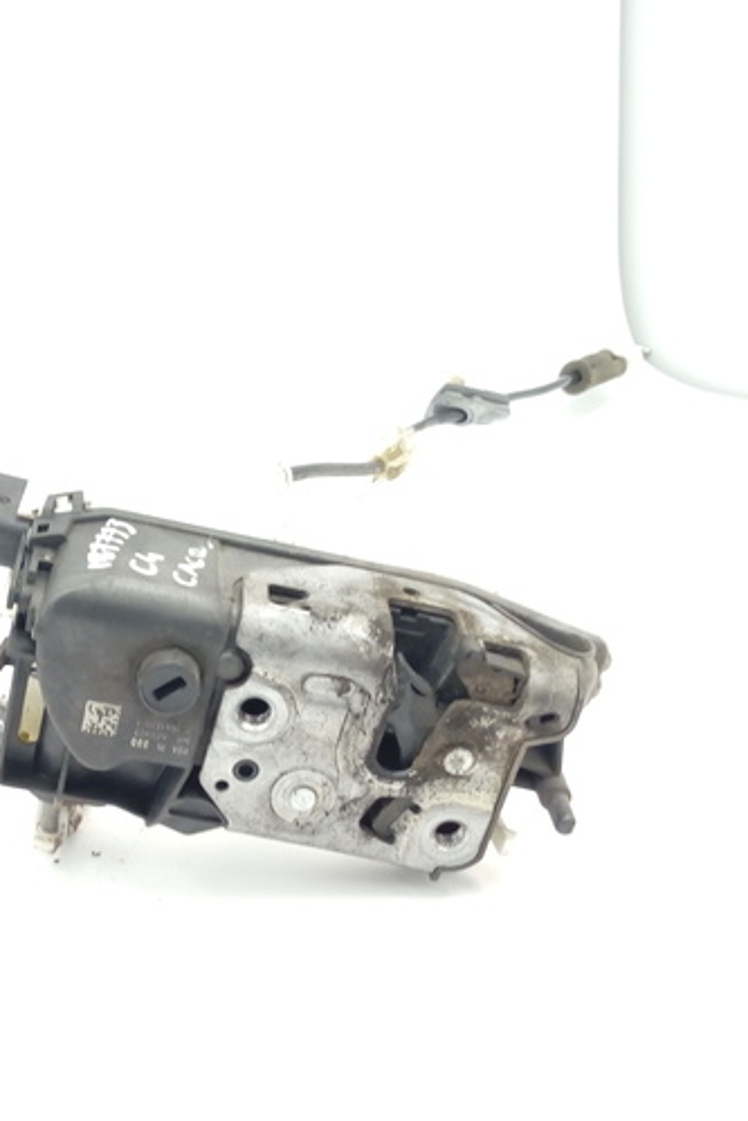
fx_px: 1401
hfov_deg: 29.4
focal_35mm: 45
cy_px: 649
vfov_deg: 43.5
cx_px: 186
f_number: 2
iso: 211
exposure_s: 1/120
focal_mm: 3.5
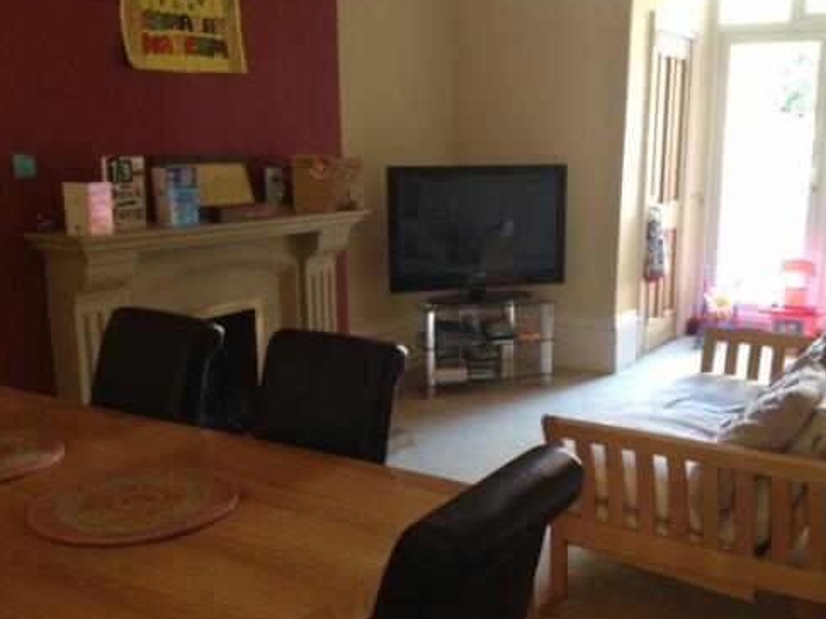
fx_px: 1002
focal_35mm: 42
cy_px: 349
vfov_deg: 34.3
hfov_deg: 44.6
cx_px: 492
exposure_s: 1/20
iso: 160
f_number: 2.4
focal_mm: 4.28
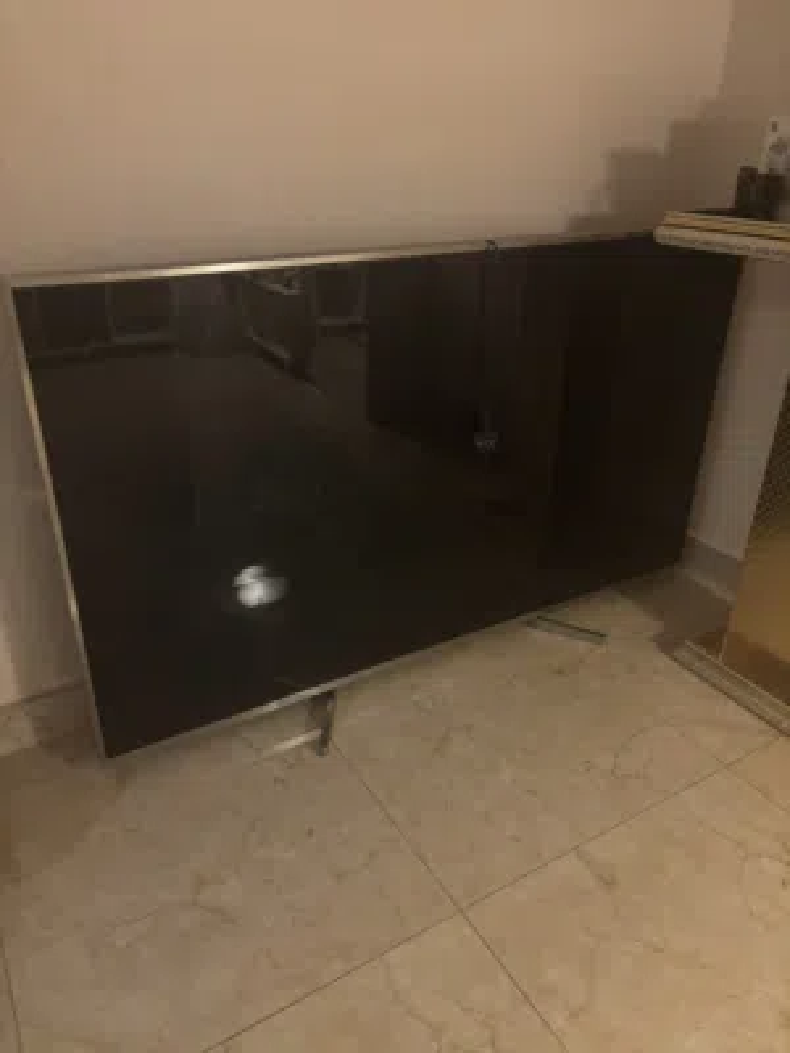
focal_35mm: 26
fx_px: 791
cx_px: 395
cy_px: 526
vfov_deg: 67.3
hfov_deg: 53.1
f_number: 1.6
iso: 800
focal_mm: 5.96
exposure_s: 1/25
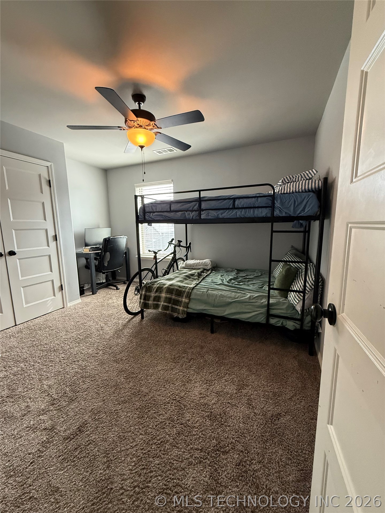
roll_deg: +0.6
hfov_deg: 85.7
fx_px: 208
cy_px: 256
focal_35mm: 14
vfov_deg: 102.1
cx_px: 192
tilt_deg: -7.8
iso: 640
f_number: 2.2
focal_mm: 2.22
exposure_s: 1/120
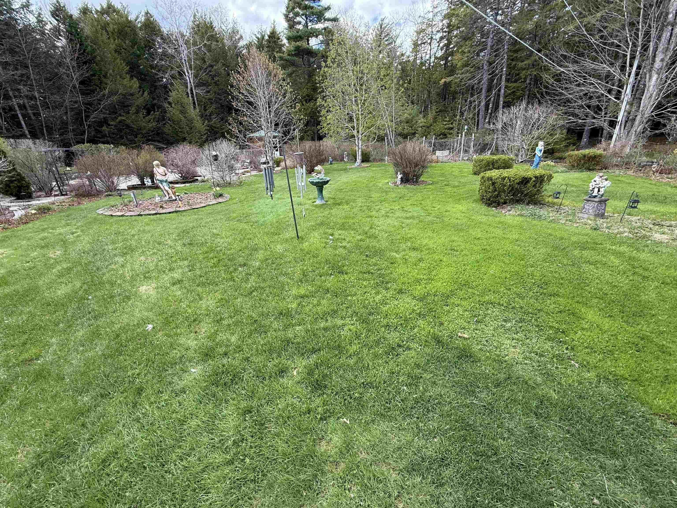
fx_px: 274
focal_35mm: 14
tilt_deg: -22.1
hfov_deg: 102.1
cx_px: 338
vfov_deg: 85.7
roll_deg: +2.1
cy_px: 254
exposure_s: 1/252
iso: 50
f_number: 2.2
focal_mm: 2.22
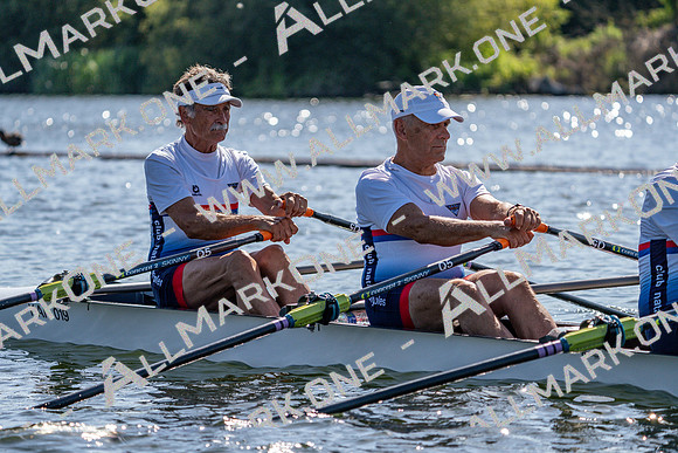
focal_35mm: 200
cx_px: 339
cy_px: 226
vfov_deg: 6.9
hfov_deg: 10.3
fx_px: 3767
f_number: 5.6
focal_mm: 200
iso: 250
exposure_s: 1/2000
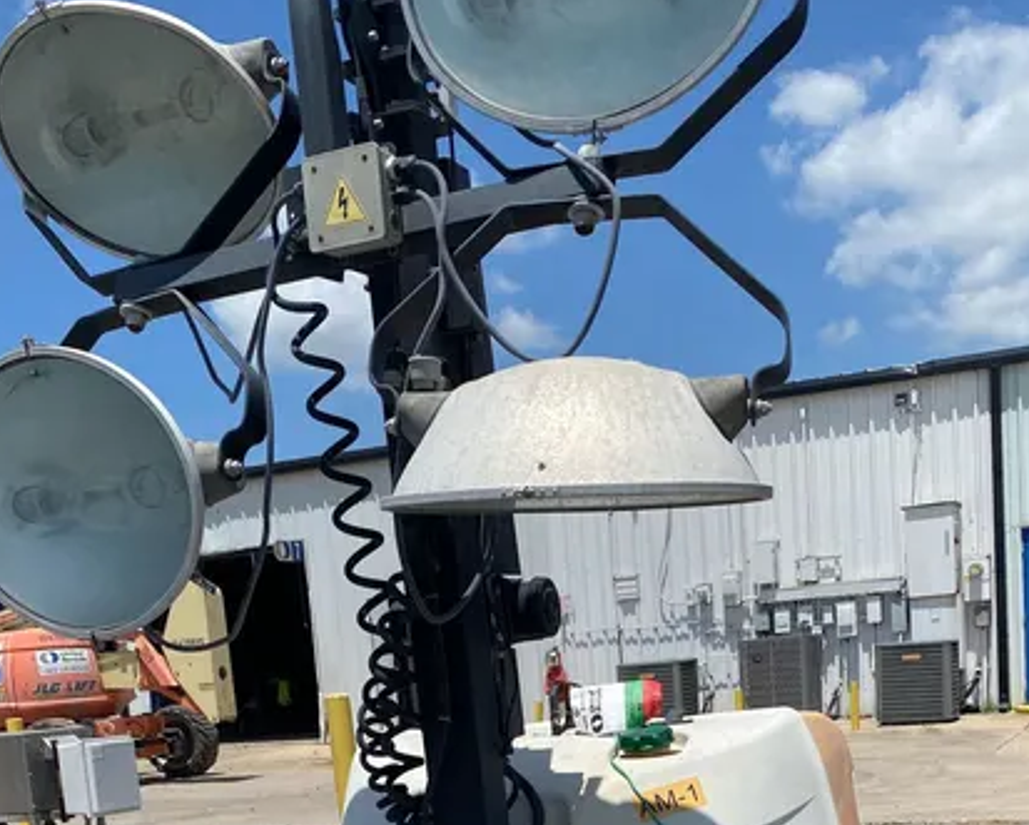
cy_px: 869
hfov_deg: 41.1
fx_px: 1371
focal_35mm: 45
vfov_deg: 30.5
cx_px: 581
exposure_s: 1/4444
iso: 32
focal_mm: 4.25
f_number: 1.8
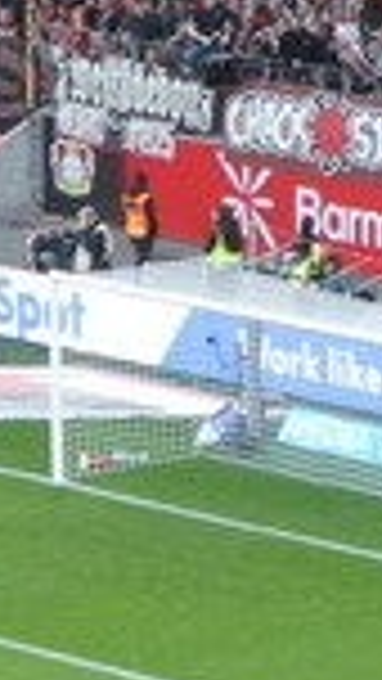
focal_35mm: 387
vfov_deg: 5.5
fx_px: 6965
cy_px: -203
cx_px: 1348
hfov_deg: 3.1
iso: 200
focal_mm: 15
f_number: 4.8
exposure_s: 1/80
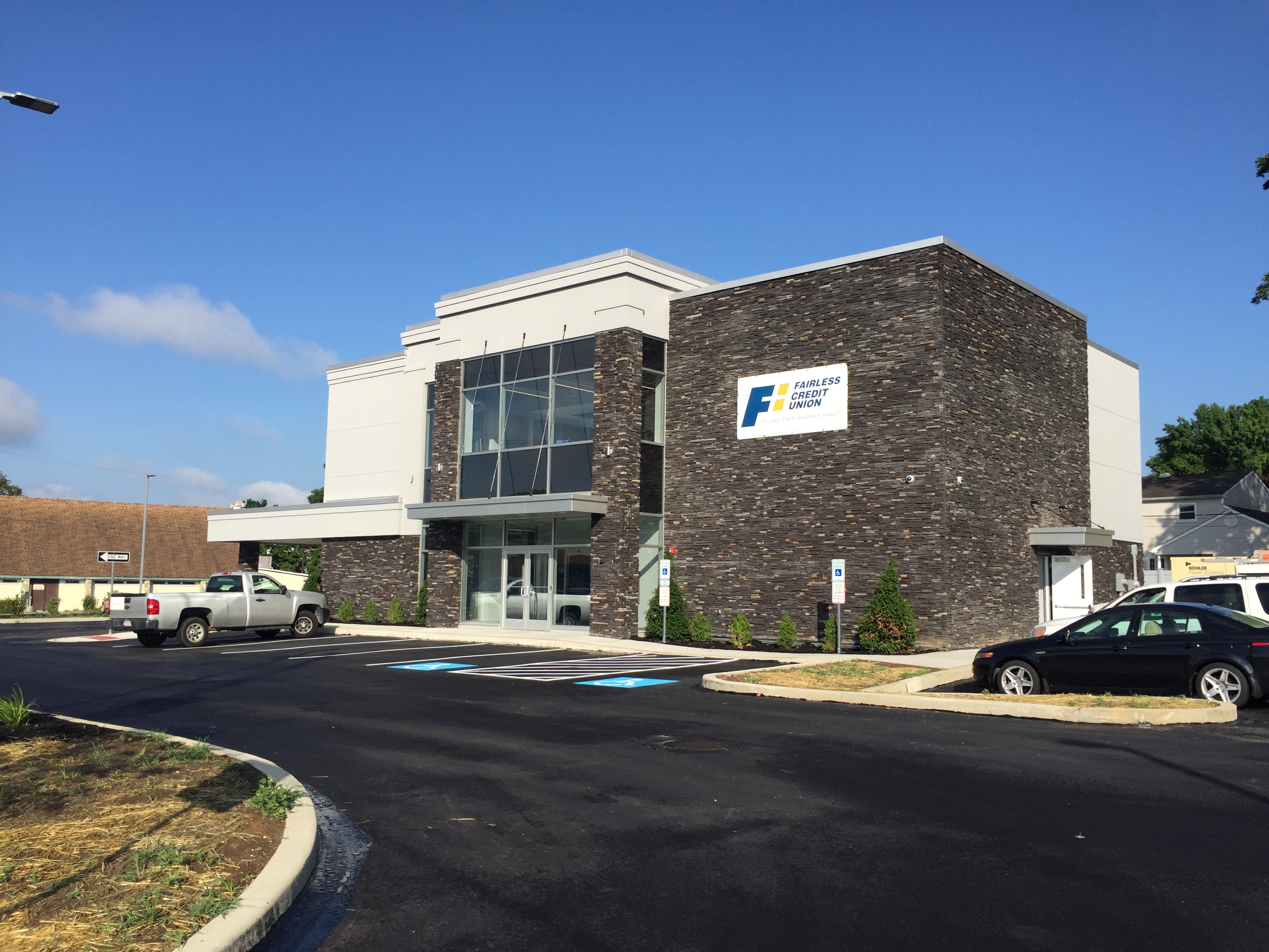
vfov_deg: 48.2
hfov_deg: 61.7
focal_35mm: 29
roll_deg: -2.1
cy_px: 476
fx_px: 1063
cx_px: 634
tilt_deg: +6.3
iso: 32
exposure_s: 1/2198
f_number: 2.2
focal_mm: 4.15
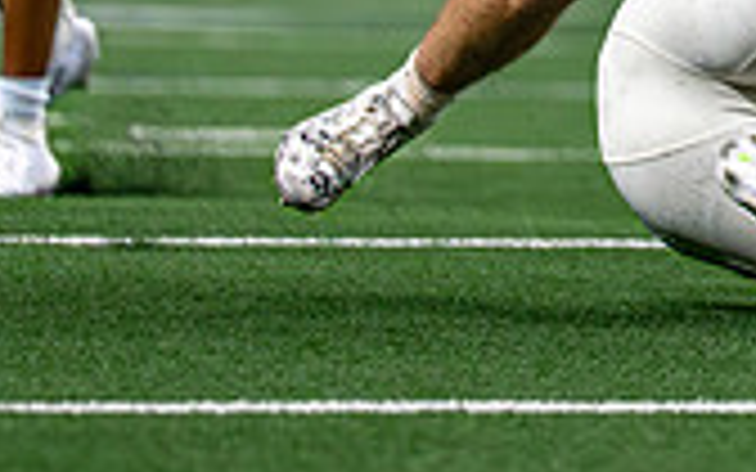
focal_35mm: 867
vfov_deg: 1.5
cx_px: 1010
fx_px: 17863
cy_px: -485
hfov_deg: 2.4
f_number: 2.8
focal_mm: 200
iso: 5000
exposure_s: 1/2000
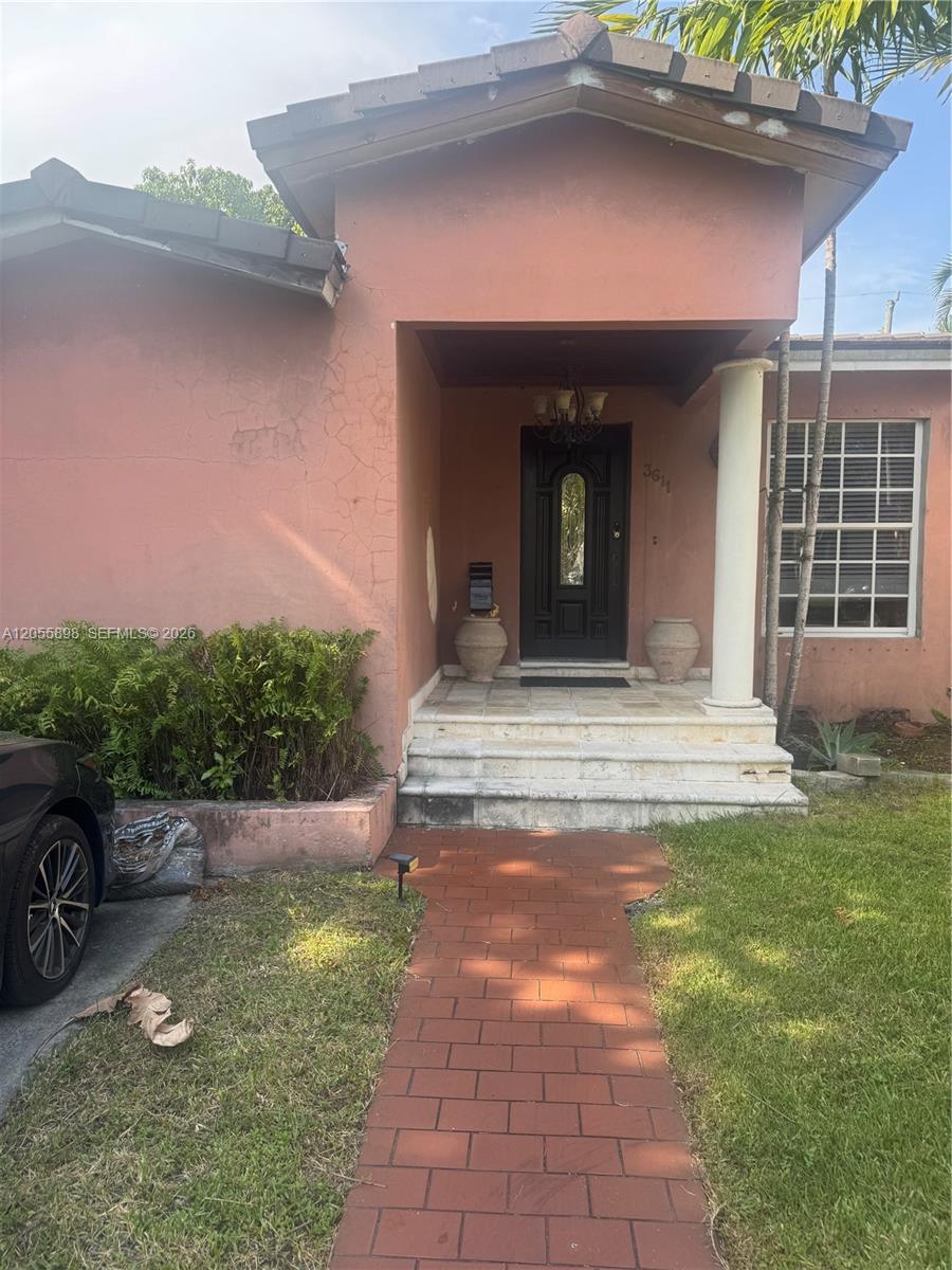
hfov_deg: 56.8
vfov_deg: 71.6
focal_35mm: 24
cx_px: 476
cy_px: 635
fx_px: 880
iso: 80
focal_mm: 6.76
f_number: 1.78
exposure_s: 1/664
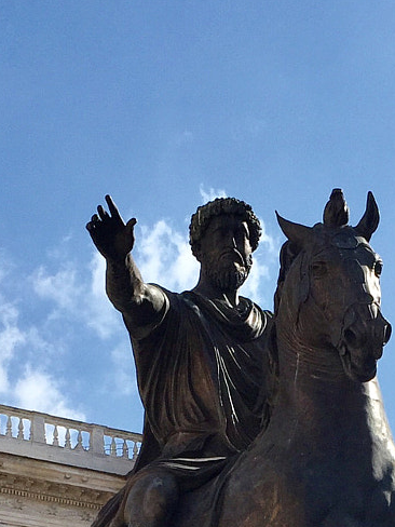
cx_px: 280
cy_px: 685
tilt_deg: +15.7
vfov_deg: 19.1
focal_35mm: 95
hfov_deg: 15.5
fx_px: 1445
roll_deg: +1.8
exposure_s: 1/2475
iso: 32
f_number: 2.2
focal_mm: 4.15
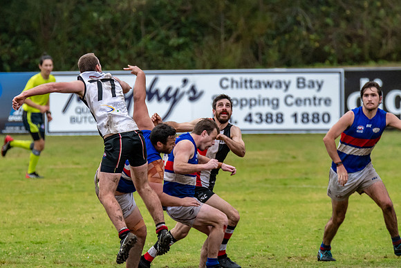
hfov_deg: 2.5
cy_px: 95
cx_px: 142
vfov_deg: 1.7
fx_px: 9067
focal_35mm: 814
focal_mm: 420
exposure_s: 1/3200
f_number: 7.1
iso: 1250
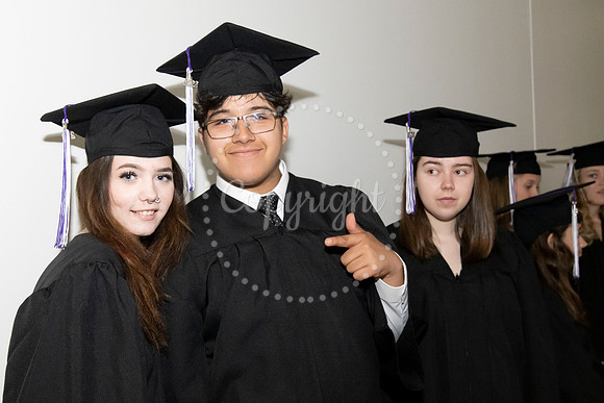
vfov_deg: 33.2
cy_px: 245
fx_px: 674
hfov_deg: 48.0
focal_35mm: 40
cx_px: 244
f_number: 7.1
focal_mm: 30
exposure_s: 1/200
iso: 6400
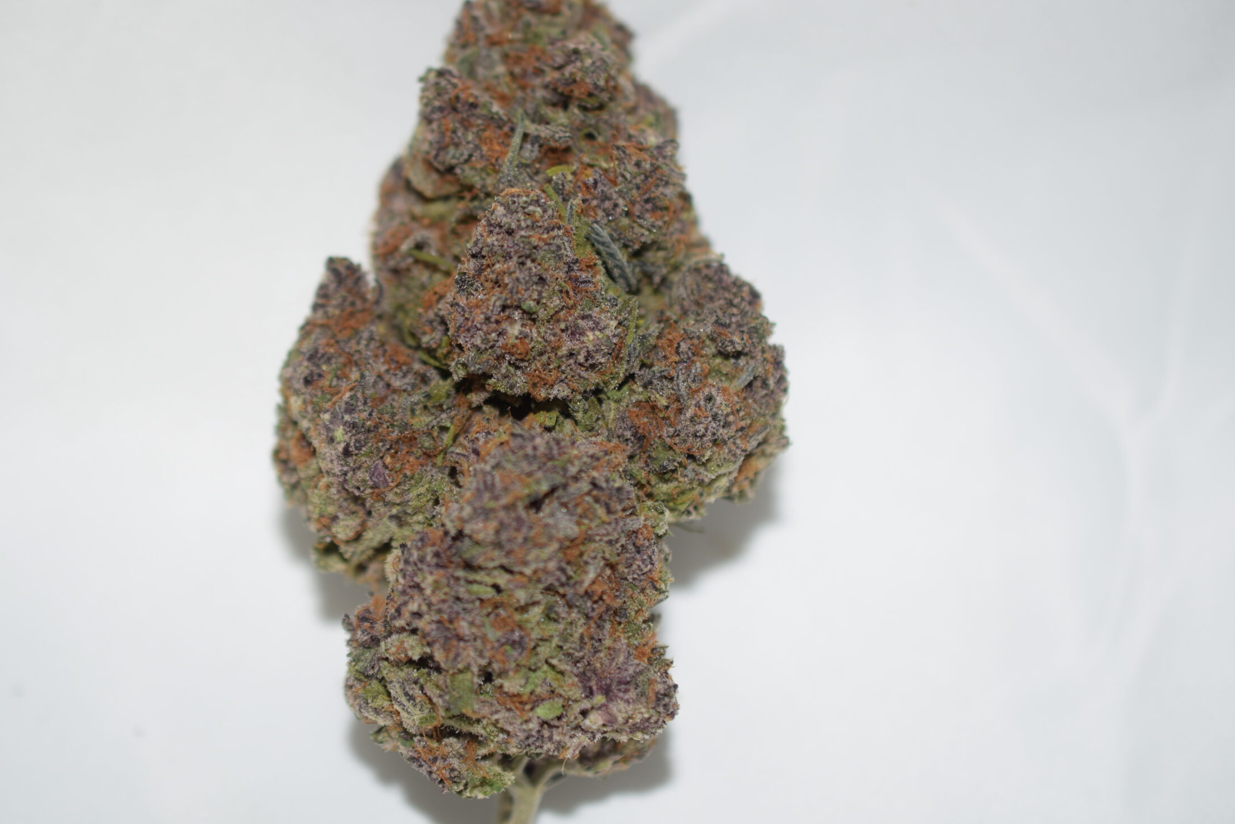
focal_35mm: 70
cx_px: 566
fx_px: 2401
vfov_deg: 19.5
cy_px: 396
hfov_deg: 28.8
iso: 100
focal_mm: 40
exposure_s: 1/60
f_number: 3
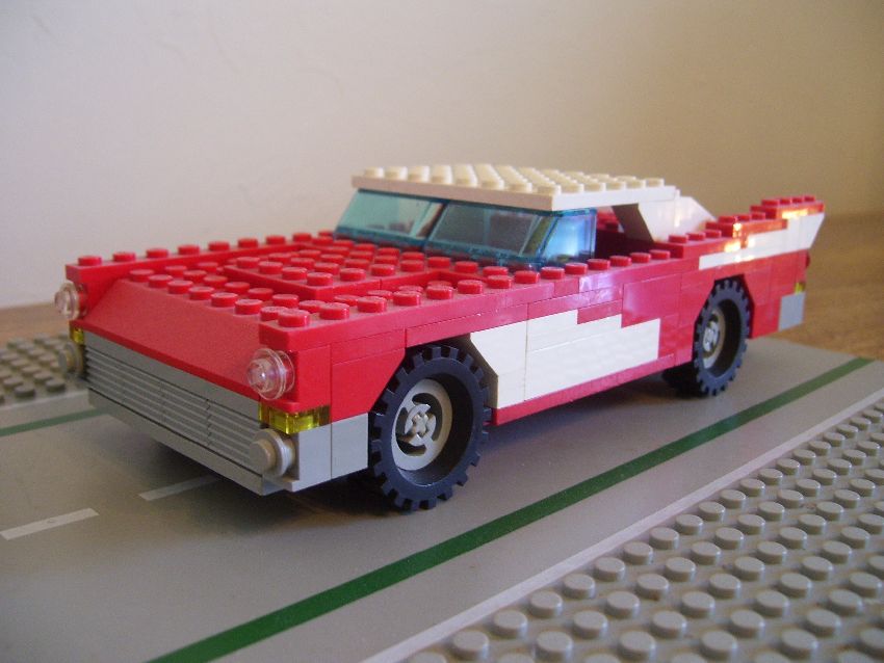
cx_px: 442
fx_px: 945
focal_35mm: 37
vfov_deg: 38.7
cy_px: 332
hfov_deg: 50.1
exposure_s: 1/8
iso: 160
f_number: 2.7
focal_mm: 6
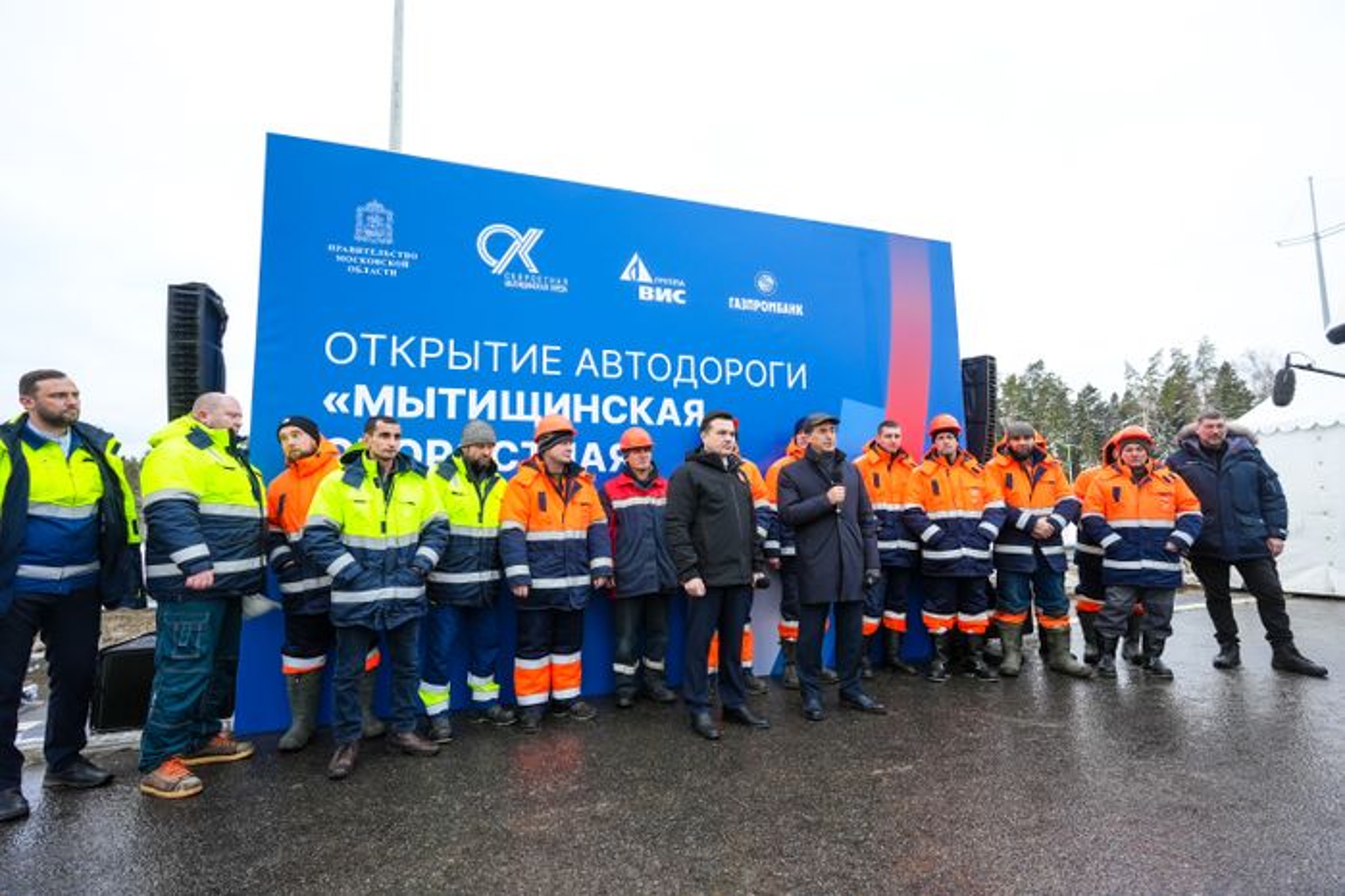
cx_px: 672
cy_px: 448
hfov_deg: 93.3
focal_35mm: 17
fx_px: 635
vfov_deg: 70.4
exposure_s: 1/320
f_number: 4
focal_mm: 17
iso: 640
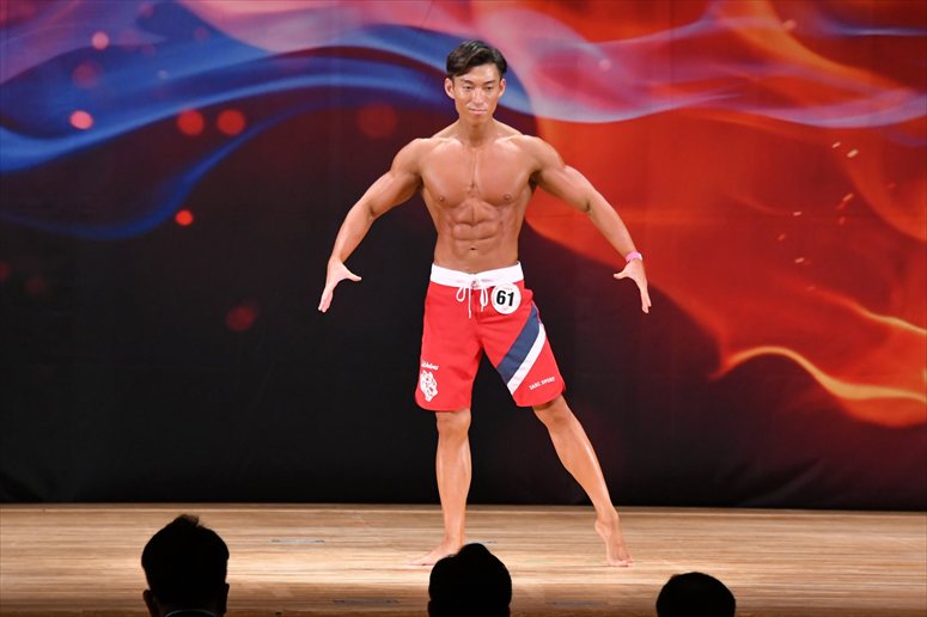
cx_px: 464
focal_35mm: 255
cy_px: 308
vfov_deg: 5.4
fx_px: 6563
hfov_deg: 8.1
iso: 3200
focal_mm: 170
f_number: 5.6
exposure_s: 1/400
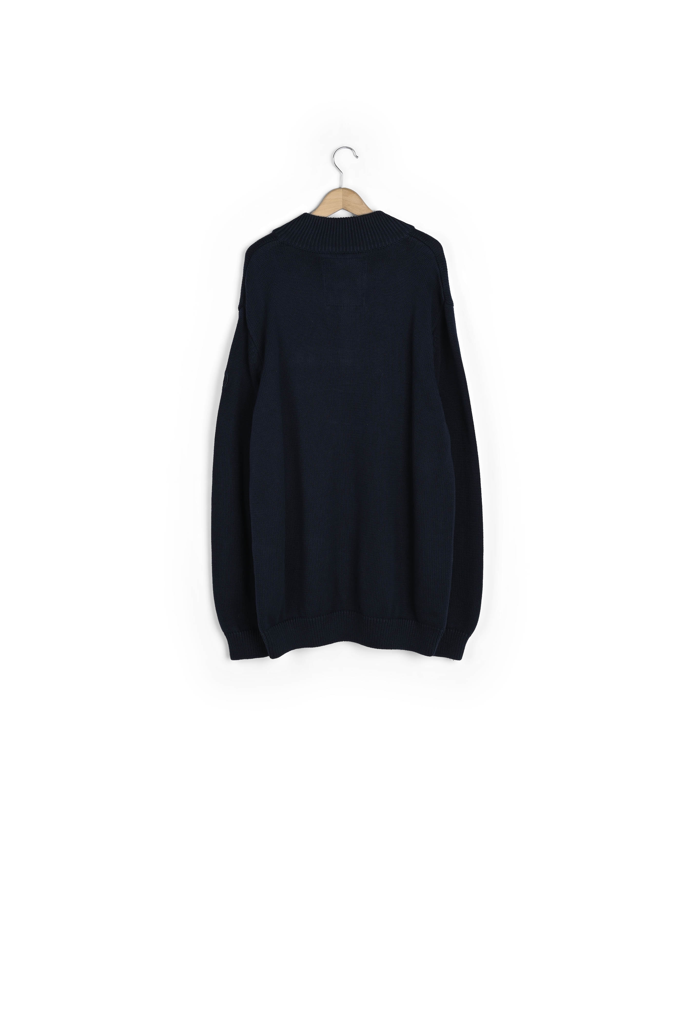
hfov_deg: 30.5
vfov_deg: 44.5
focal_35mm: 44
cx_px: 342
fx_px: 1254
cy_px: 514
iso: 100
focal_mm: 44
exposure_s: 1/125
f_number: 11
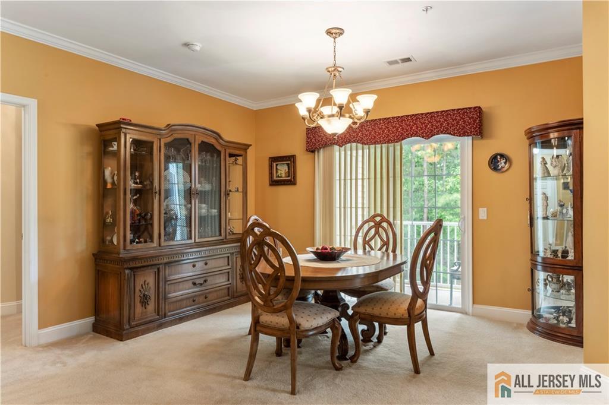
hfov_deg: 73.8
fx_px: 406
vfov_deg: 53.1
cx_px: 304
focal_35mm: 24
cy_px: 202
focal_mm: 24
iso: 320
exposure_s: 1/30
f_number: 11
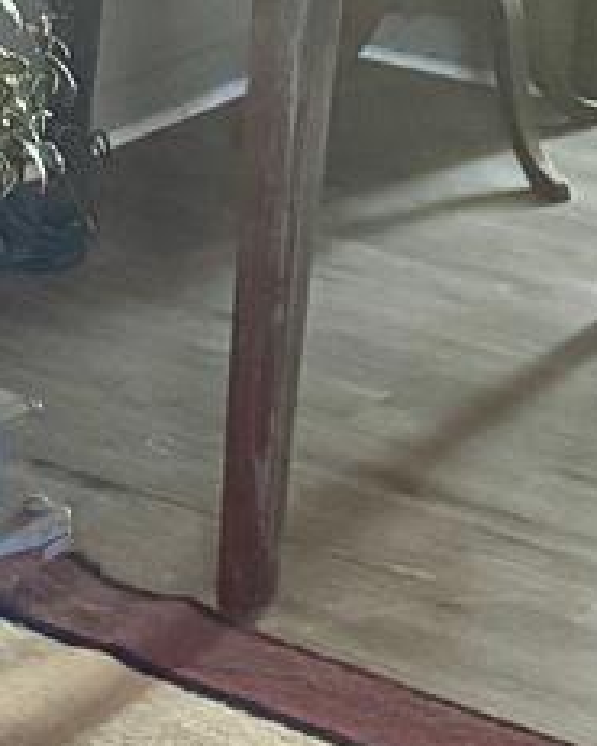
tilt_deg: -13.6
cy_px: -58
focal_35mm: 156
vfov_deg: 12.2
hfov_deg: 9.8
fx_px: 3443
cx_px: -3
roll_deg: -2.3
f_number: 1.78
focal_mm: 6.76
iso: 640
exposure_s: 1/60
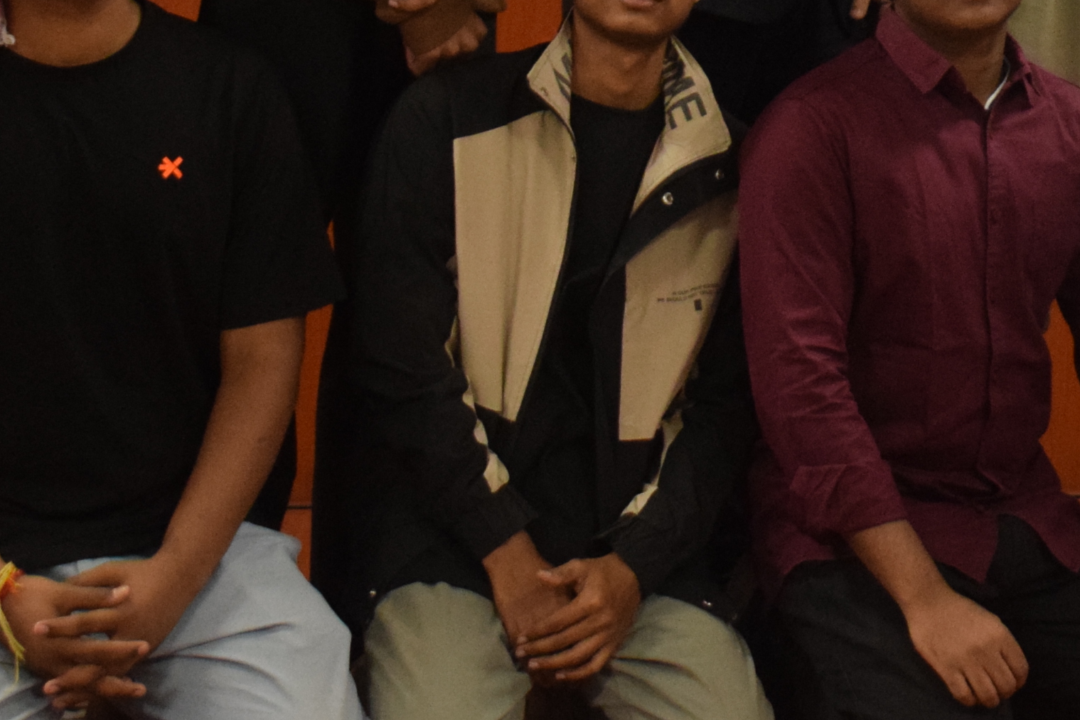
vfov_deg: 8.9
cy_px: -239
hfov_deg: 13.4
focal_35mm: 151
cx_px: 1091
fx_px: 4530
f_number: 4.5
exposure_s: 1/125
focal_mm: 34
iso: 2500
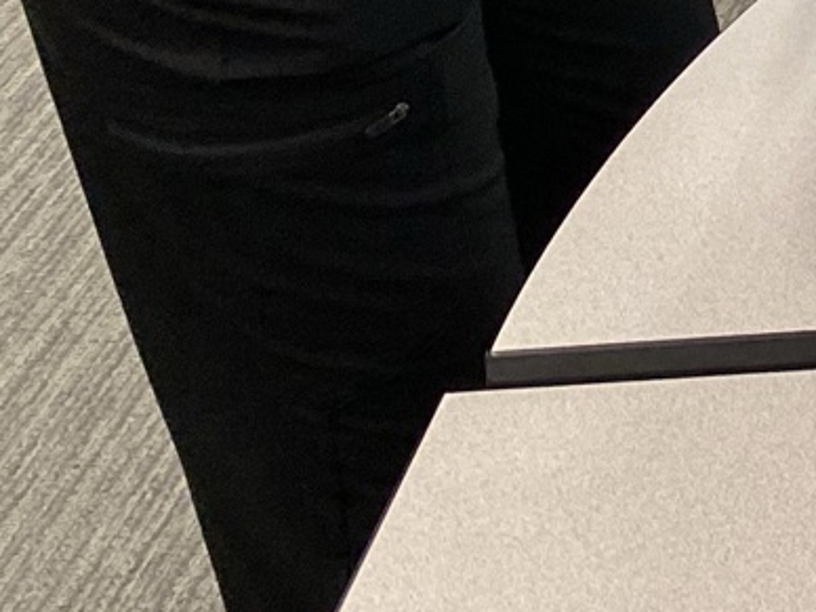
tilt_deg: -12.6
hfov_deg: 12.4
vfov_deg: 9.8
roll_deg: -0.2
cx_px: 1792
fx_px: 3159
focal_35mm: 134
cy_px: -843
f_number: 1.8
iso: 125
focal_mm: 4.25
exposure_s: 1/120
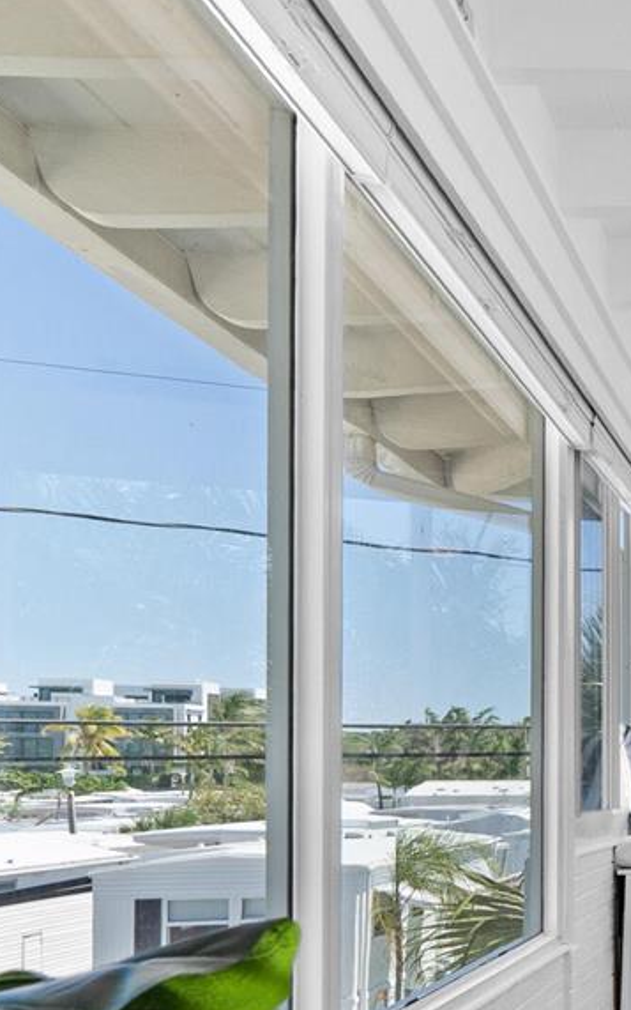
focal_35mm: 40
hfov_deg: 17.7
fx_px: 1100
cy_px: 755
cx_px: 1347
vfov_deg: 47.5
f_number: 8
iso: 320
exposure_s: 1/40
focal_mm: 14
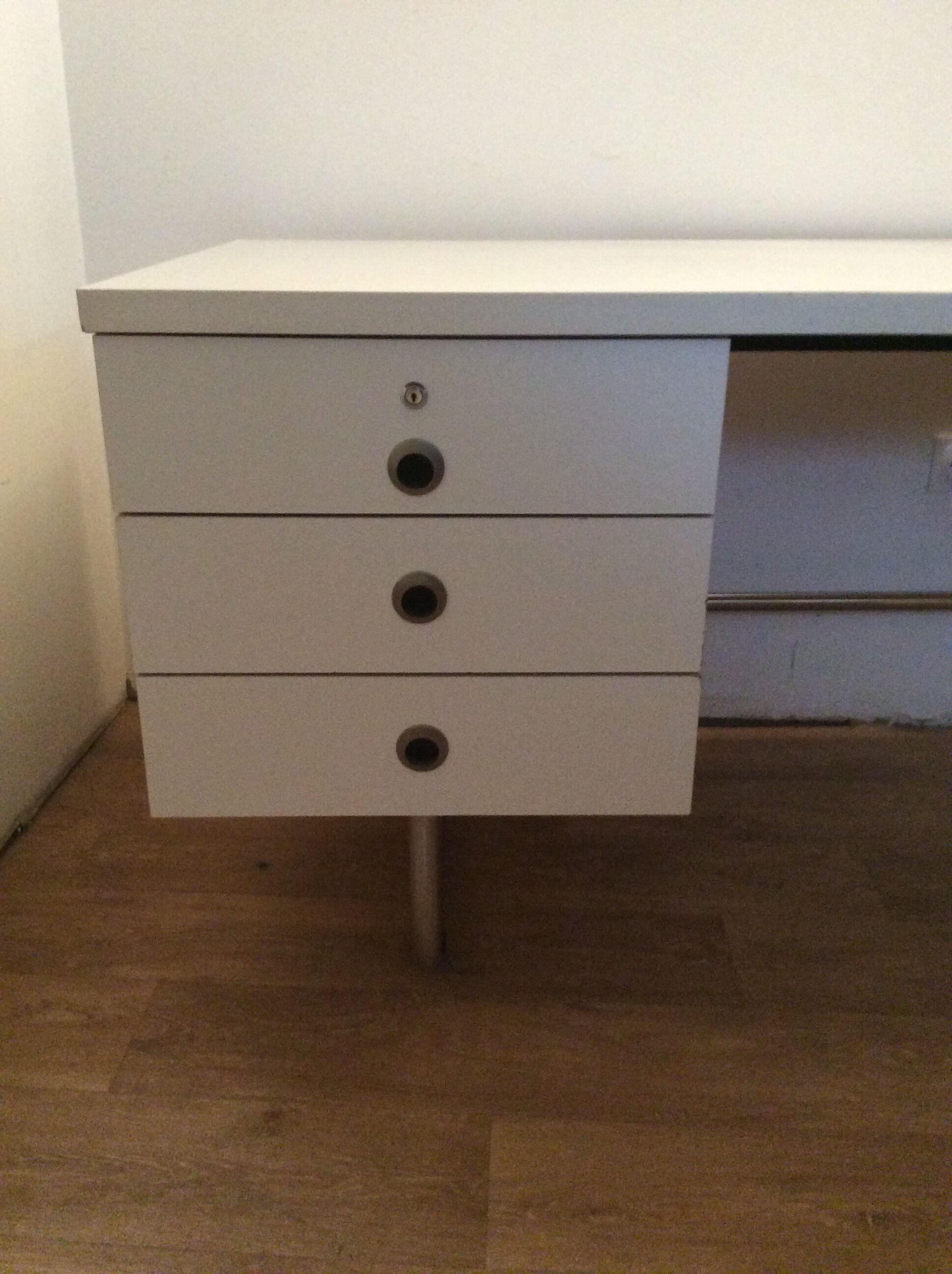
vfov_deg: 56.9
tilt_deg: -22.1
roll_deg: +0.1
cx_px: 476
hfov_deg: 44.1
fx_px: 1177
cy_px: 637
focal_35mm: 32
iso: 320
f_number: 2.4
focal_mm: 3.3
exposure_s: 1/17
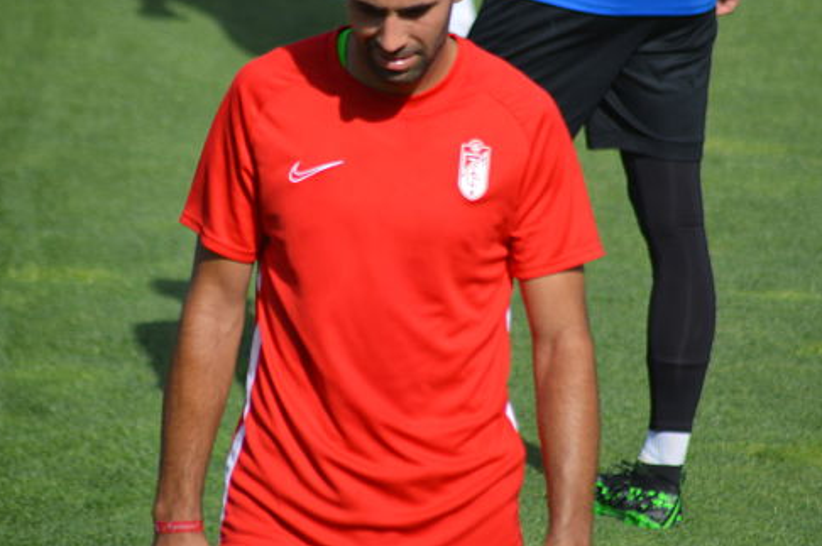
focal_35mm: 602
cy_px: 183
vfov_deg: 2.3
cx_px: 375
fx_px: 13732
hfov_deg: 3.4
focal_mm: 300
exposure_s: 1/2000
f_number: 5.6
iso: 400
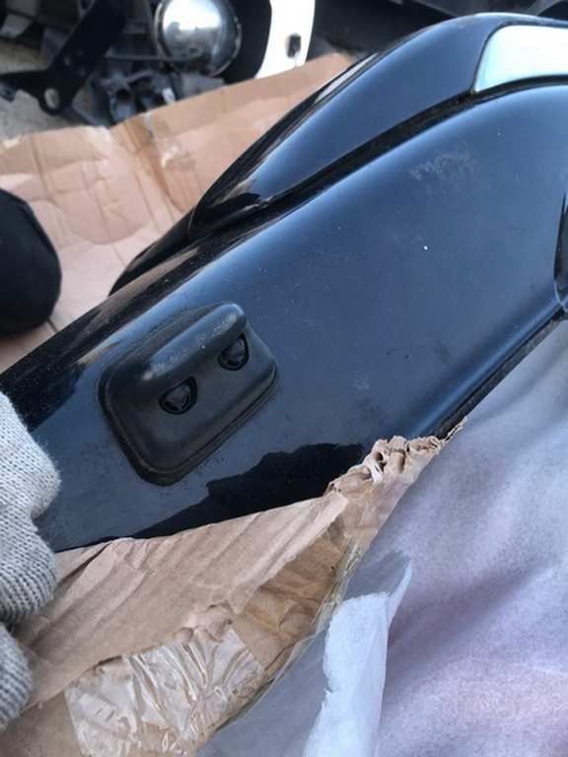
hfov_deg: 49.7
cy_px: 378
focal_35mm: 28
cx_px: 284
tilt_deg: -39.7
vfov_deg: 63.4
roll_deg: -27.1
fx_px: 613
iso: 40
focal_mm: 3.99
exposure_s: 1/24
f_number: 1.8
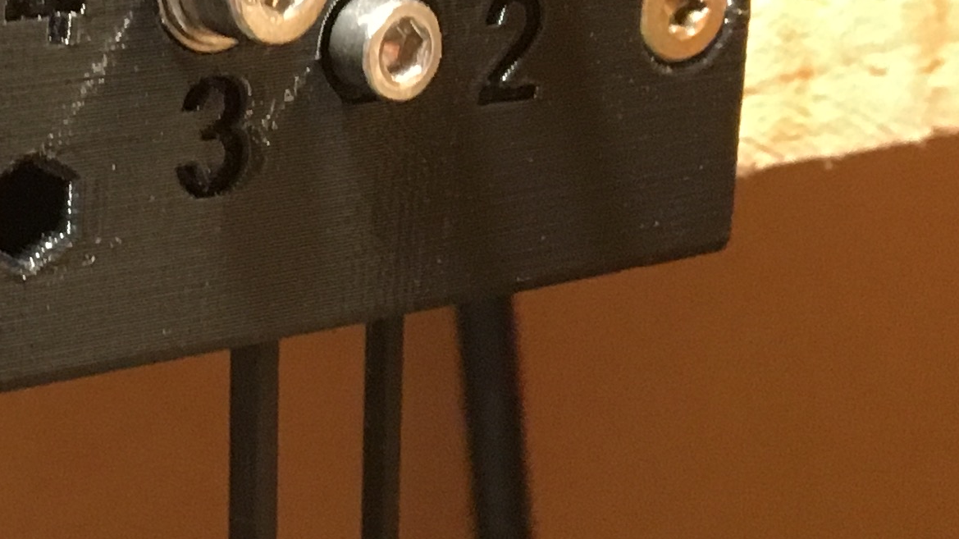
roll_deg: +1.2
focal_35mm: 109
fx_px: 2771
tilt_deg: -3.7
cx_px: -211
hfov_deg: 18.5
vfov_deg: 10.9
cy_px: -95
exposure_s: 1/17
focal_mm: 4.15
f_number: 2.2
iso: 200
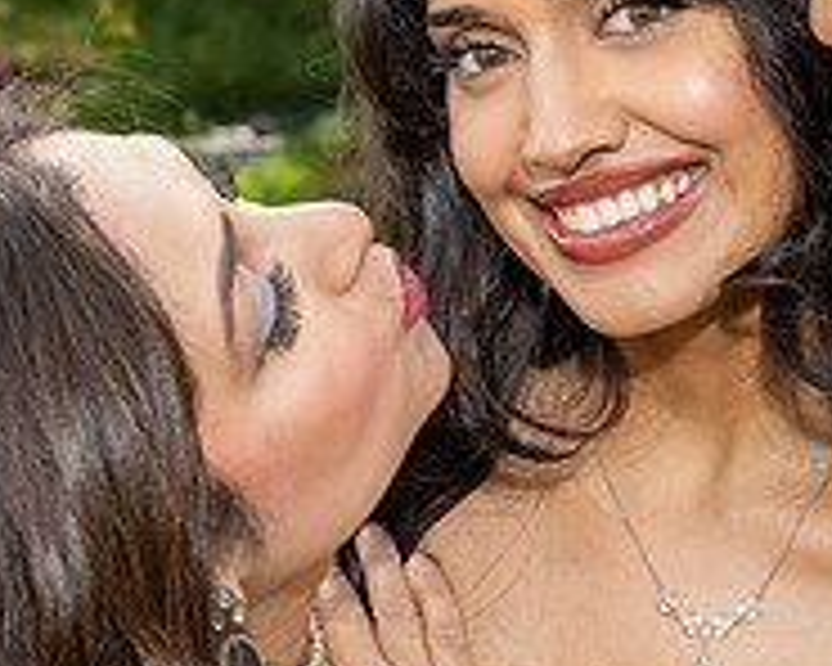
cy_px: 302
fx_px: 4211
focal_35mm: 171
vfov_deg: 9.0
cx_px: 518
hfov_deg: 11.3
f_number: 8
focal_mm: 50
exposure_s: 1/250
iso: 1000
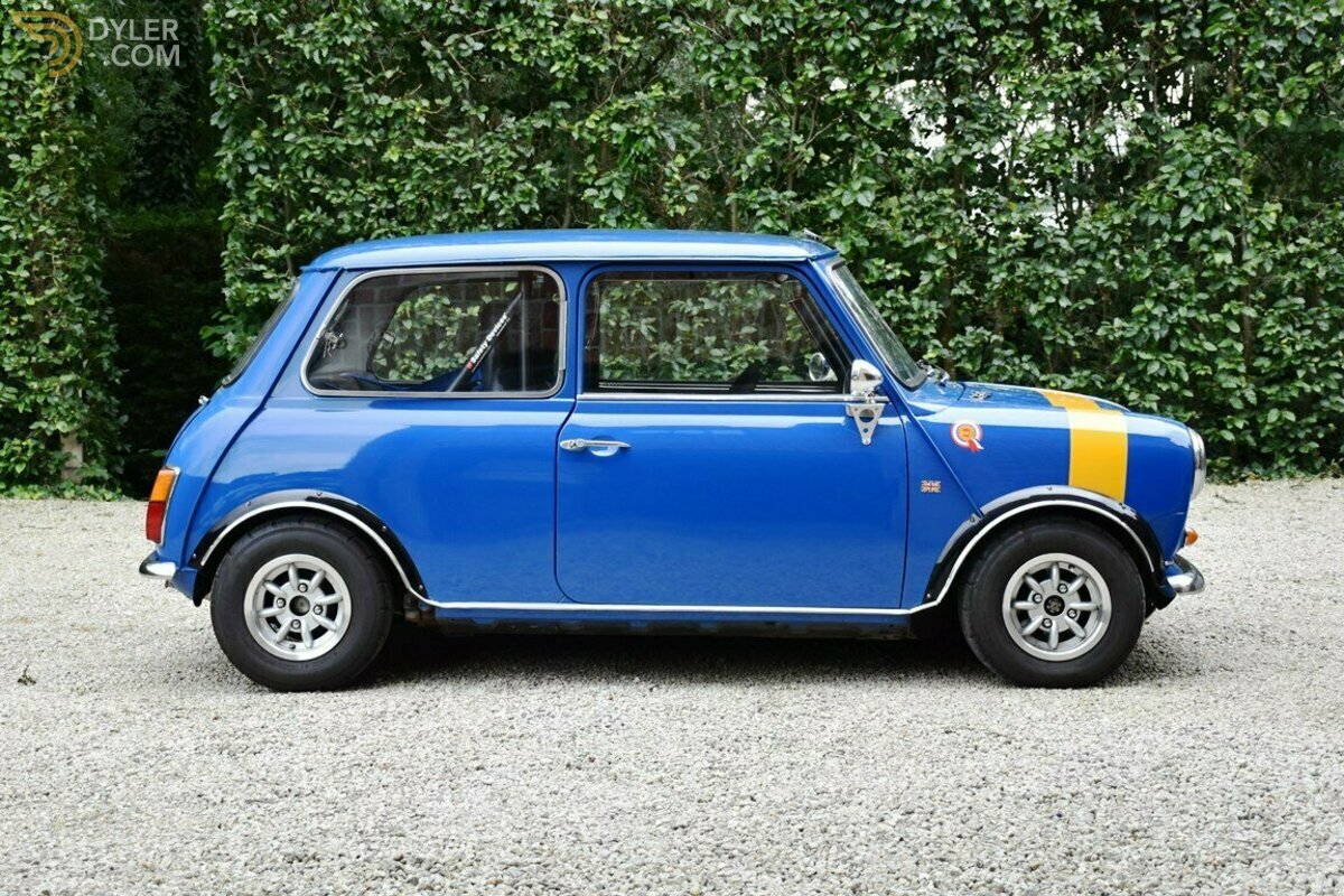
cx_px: 672
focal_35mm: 45
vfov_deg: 29.9
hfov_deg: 43.6
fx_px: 1680
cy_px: 448
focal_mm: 30
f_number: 4.5
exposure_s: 1/250
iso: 400
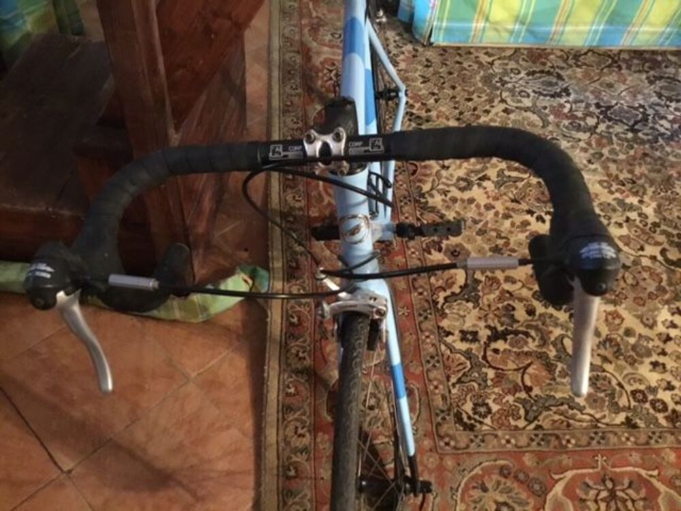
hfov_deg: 58.4
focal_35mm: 31
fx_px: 610
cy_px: 256
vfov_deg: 45.4
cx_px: 340
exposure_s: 1/17
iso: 800
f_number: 2.4
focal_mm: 3.3
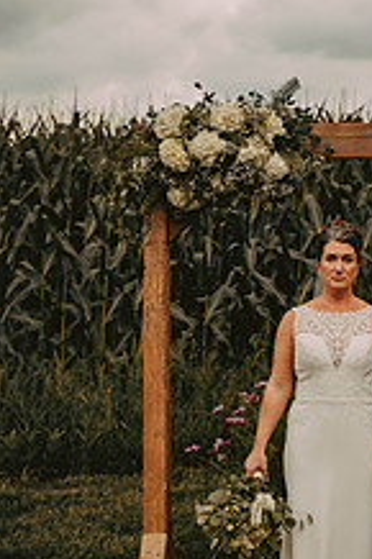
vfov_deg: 16.5
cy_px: 203
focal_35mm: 124
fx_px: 1925
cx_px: 380
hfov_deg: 10.9
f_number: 2.8
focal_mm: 60
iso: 250
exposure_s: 1/1600
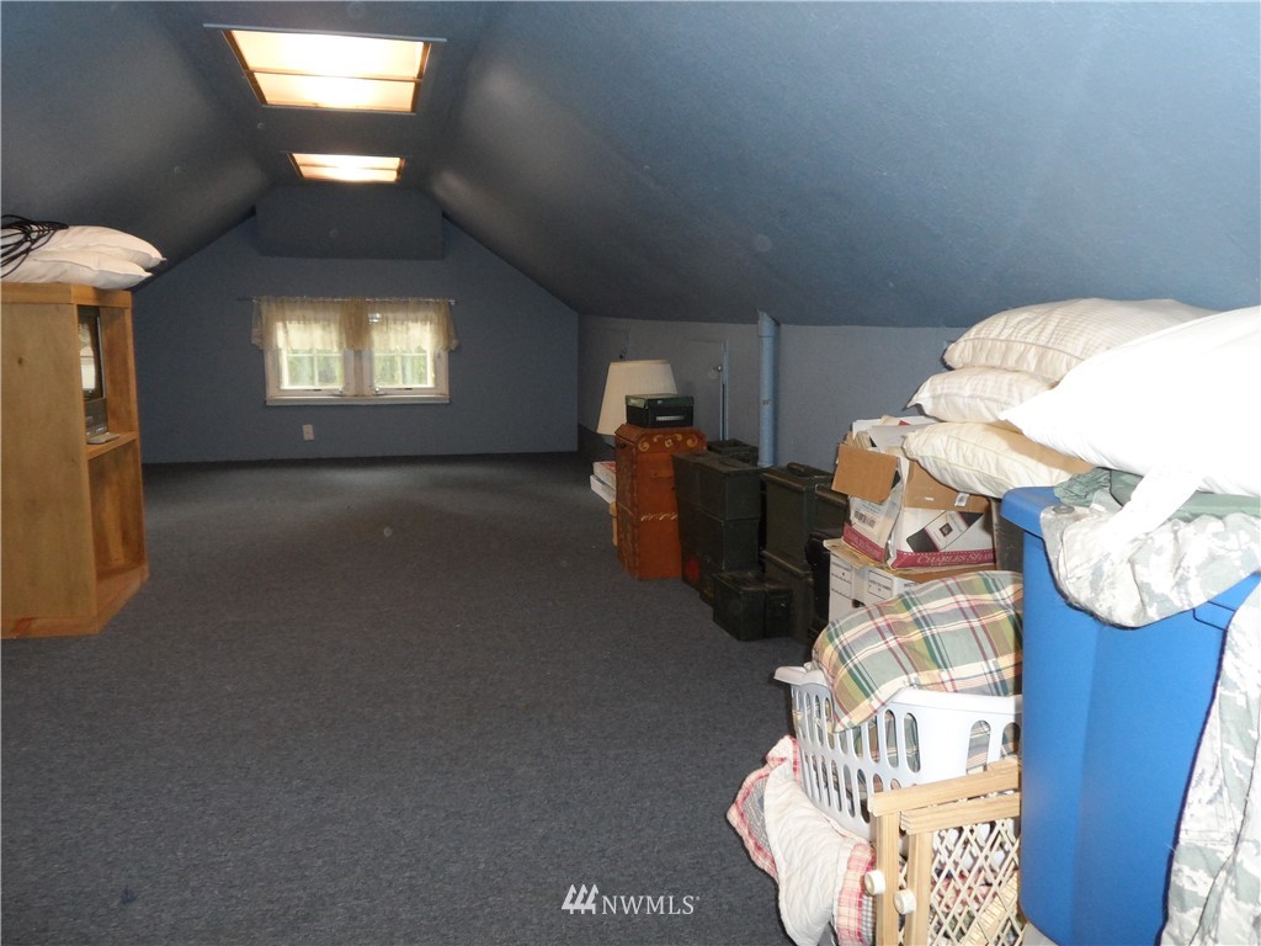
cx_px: 630
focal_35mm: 28
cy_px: 473
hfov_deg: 63.4
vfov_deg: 49.7
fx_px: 1020
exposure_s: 1/30
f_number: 3.1
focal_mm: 4.9
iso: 240
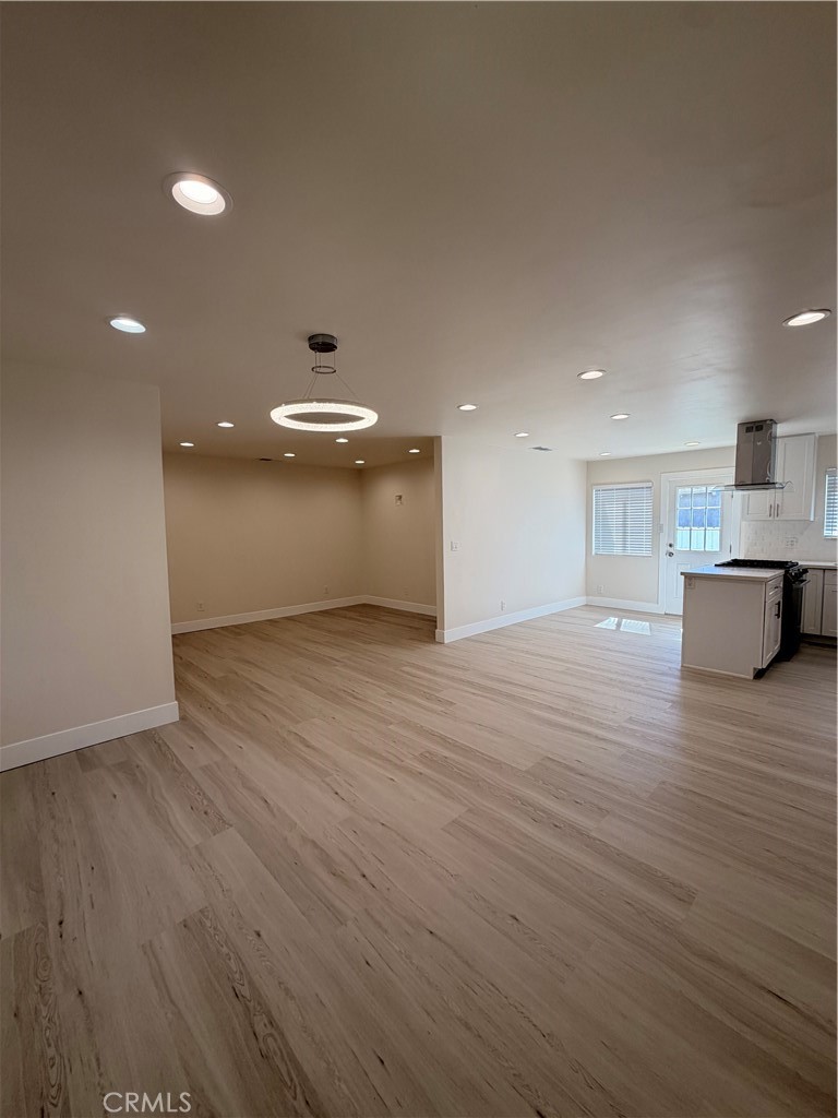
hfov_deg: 85.7
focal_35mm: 14
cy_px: 559
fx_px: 452
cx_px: 419
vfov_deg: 102.1
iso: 80
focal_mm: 2.22
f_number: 2.2
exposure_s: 1/120
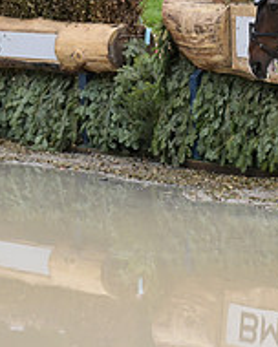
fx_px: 3538
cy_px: 19
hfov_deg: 4.5
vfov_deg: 5.6
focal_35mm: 344
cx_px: 483
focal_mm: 120
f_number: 5.6
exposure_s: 1/1250
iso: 1250
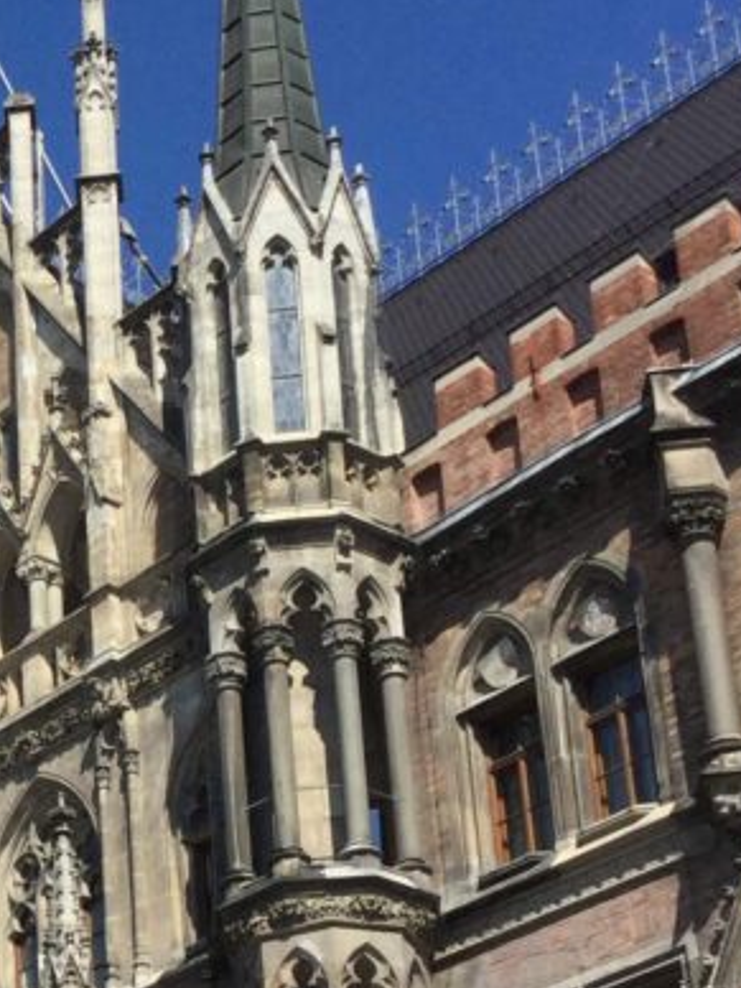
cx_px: -283
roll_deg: -1.5
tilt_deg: +23.9
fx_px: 2740
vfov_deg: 19.9
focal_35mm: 96
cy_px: 937
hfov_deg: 14.6
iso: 25
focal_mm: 3.3
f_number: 2.4
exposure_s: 1/1508
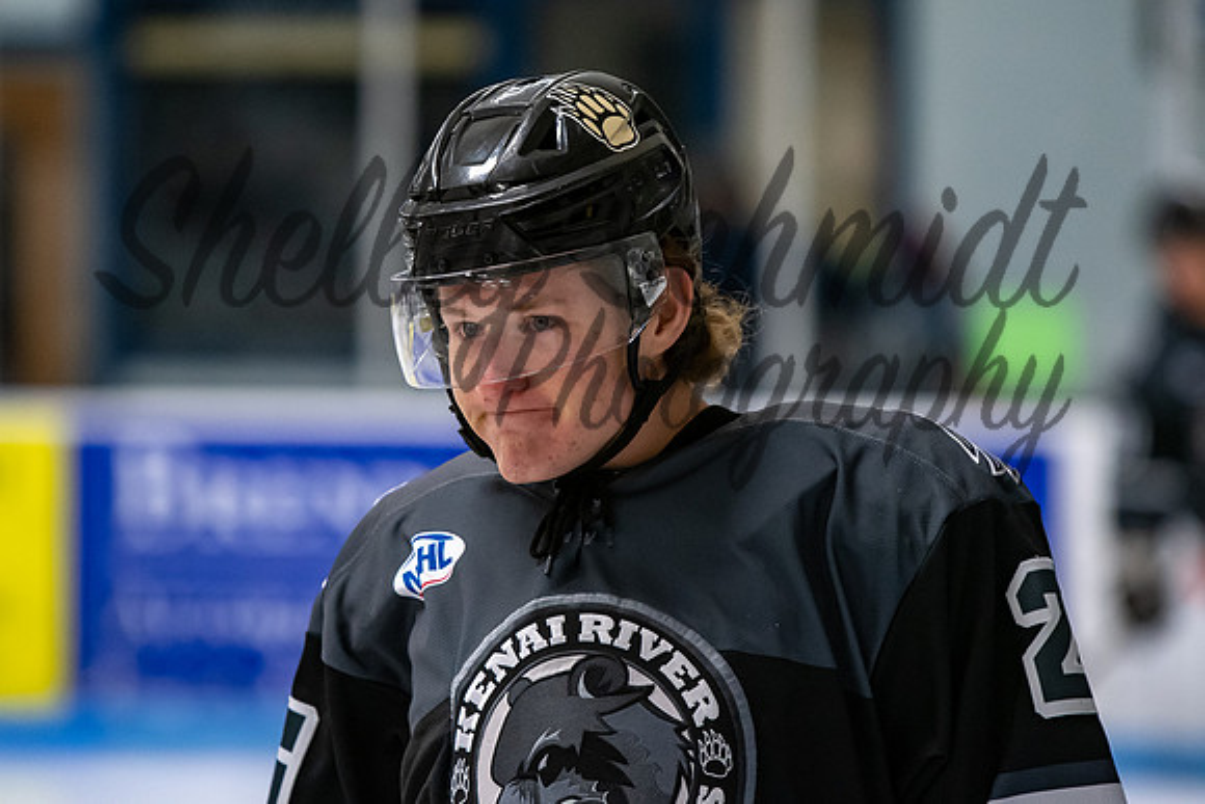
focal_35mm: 322
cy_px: 382
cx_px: 566
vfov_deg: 4.3
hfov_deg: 6.4
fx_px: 10776
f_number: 3.2
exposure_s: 1/800
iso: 2000
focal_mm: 200
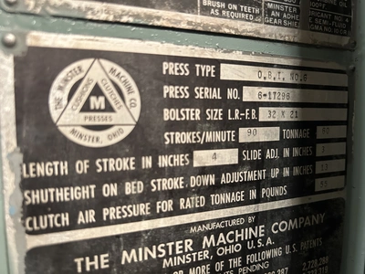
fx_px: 274
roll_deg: +1.3
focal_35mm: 26
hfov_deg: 67.3
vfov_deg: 53.1
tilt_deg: -4.8
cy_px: 137
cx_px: 182
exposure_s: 1/60
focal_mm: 5.7
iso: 400
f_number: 1.5
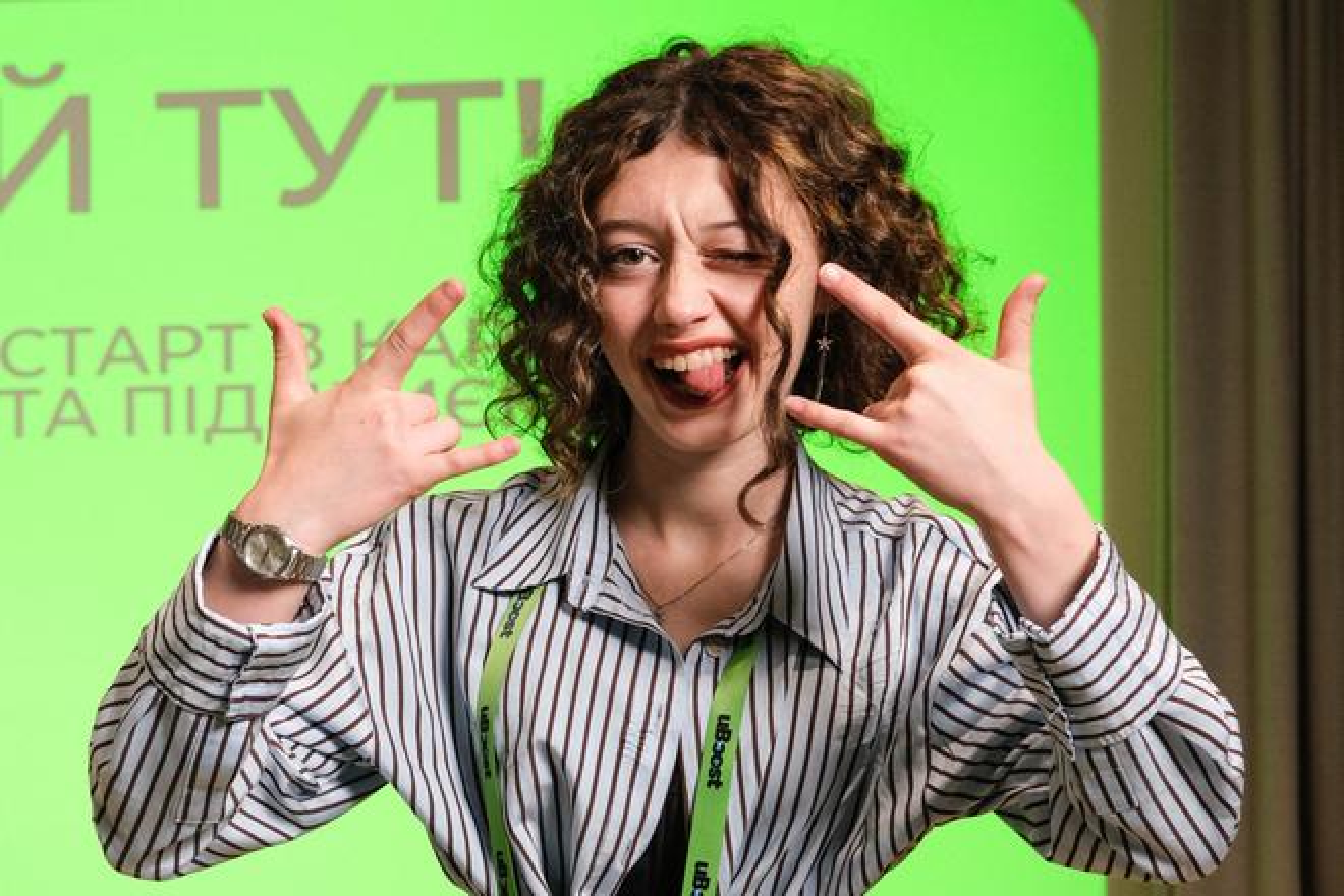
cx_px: 672
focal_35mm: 36
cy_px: 448
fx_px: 1344
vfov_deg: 36.9
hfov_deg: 53.1
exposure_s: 1/60
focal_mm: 24.3
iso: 800
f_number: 4
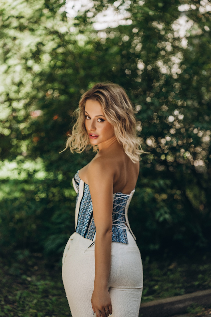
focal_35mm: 75
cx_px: 106
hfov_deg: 18.2
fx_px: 659
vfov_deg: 27.0
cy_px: 158
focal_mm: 75
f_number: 2.8
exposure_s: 1/320
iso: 250
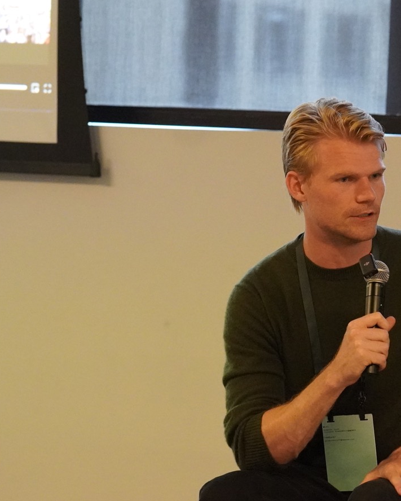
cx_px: 391
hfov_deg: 7.2
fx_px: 3172
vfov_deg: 9.0
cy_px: 273
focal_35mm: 214
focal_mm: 75
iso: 6400
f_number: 4
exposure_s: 1/160
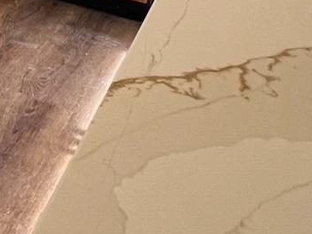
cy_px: -237
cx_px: -201
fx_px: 685
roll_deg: +0.0
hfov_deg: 20.5
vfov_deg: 15.4
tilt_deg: -7.8
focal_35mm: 76
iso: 160
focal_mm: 1.57
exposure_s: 1/120
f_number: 1.8
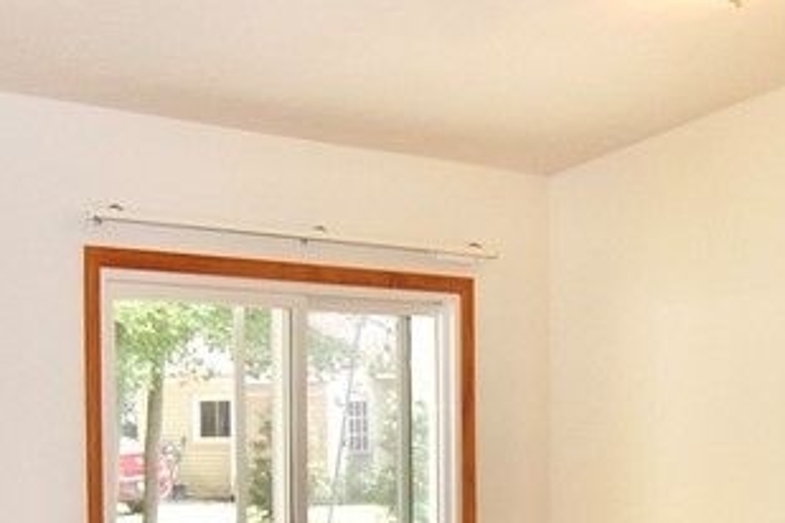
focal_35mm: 95
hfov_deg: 21.4
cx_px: 469
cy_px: 562
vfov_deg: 14.1
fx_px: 2071
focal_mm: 18
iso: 400
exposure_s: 1/80
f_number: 3.5
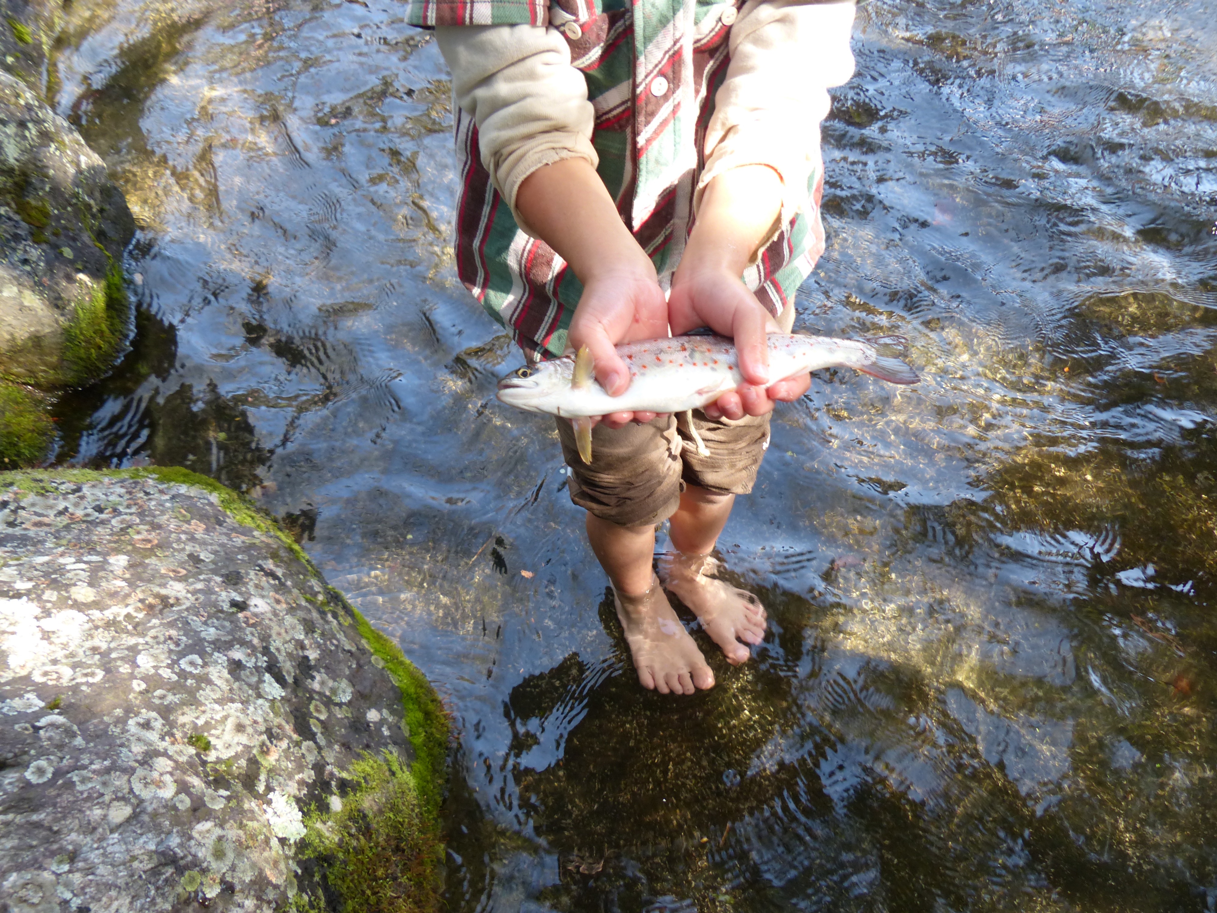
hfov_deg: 60.0
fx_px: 1055
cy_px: 456
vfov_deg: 46.8
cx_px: 608
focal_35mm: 30
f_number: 2.8
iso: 160
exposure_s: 1/125
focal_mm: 5.4
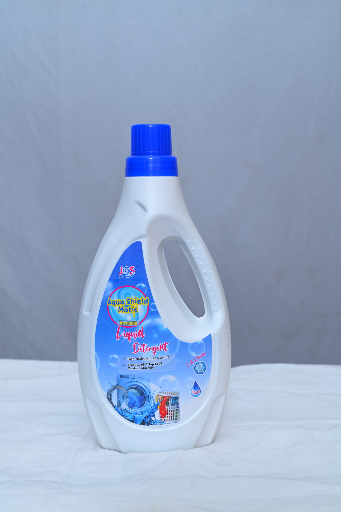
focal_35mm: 56
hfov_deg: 24.2
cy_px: 256
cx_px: 170
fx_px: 797
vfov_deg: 35.7
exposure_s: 1/125
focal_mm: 56
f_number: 8
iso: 500
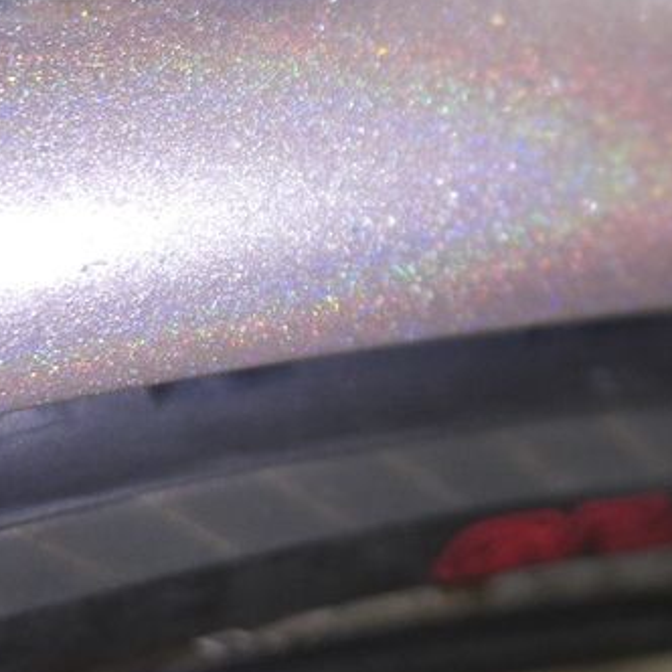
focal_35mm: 117
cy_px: 145
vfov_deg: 14.8
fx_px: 2570
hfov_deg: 14.7
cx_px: 627
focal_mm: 20
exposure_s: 1/125
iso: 1600
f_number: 1.7
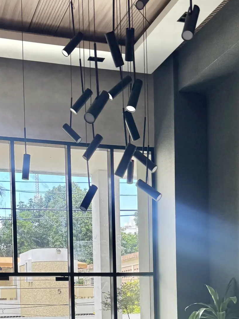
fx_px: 525
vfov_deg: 31.7
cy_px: 304
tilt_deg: -1.0
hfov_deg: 25.6
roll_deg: +0.2
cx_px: 102
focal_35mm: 57
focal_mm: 6.76
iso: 80
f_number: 1.78
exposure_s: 1/168
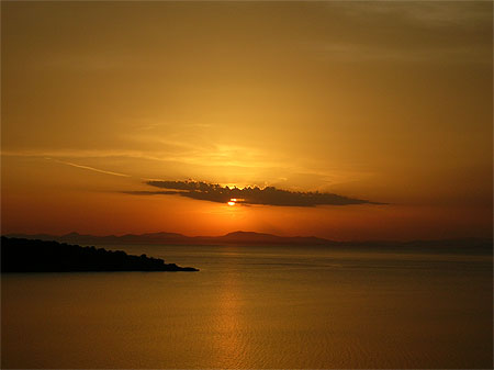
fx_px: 927
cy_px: 185
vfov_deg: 22.6
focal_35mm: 65
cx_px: 247
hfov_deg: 29.8
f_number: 3.7
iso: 50
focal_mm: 10.9
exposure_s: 1/1300
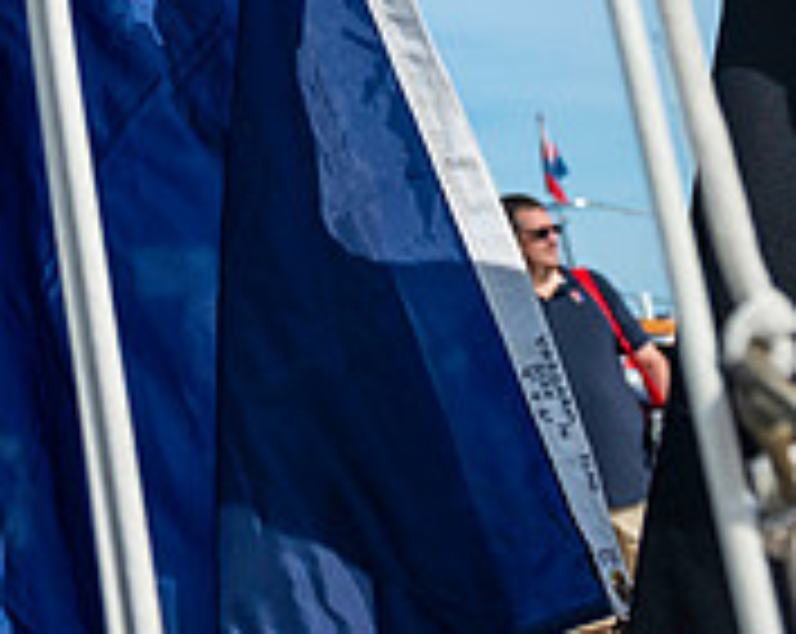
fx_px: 1740
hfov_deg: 24.0
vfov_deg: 18.9
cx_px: -99
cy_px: -232
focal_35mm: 74
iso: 320
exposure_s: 1/4000
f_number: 4
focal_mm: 24
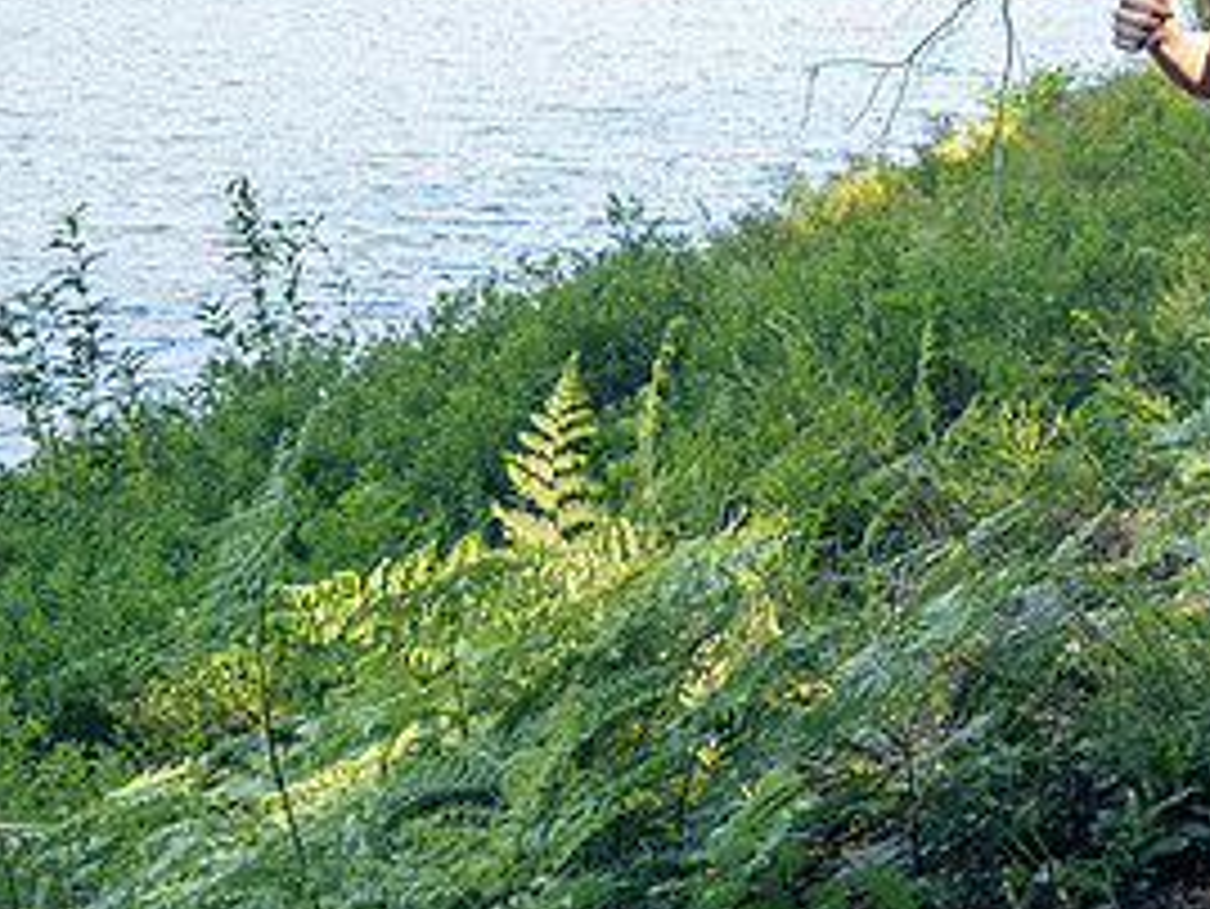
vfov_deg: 11.8
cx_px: 859
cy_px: 191
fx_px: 4371
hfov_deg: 15.7
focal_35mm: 125
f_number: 2.8
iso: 1250
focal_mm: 29
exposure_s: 1/1000
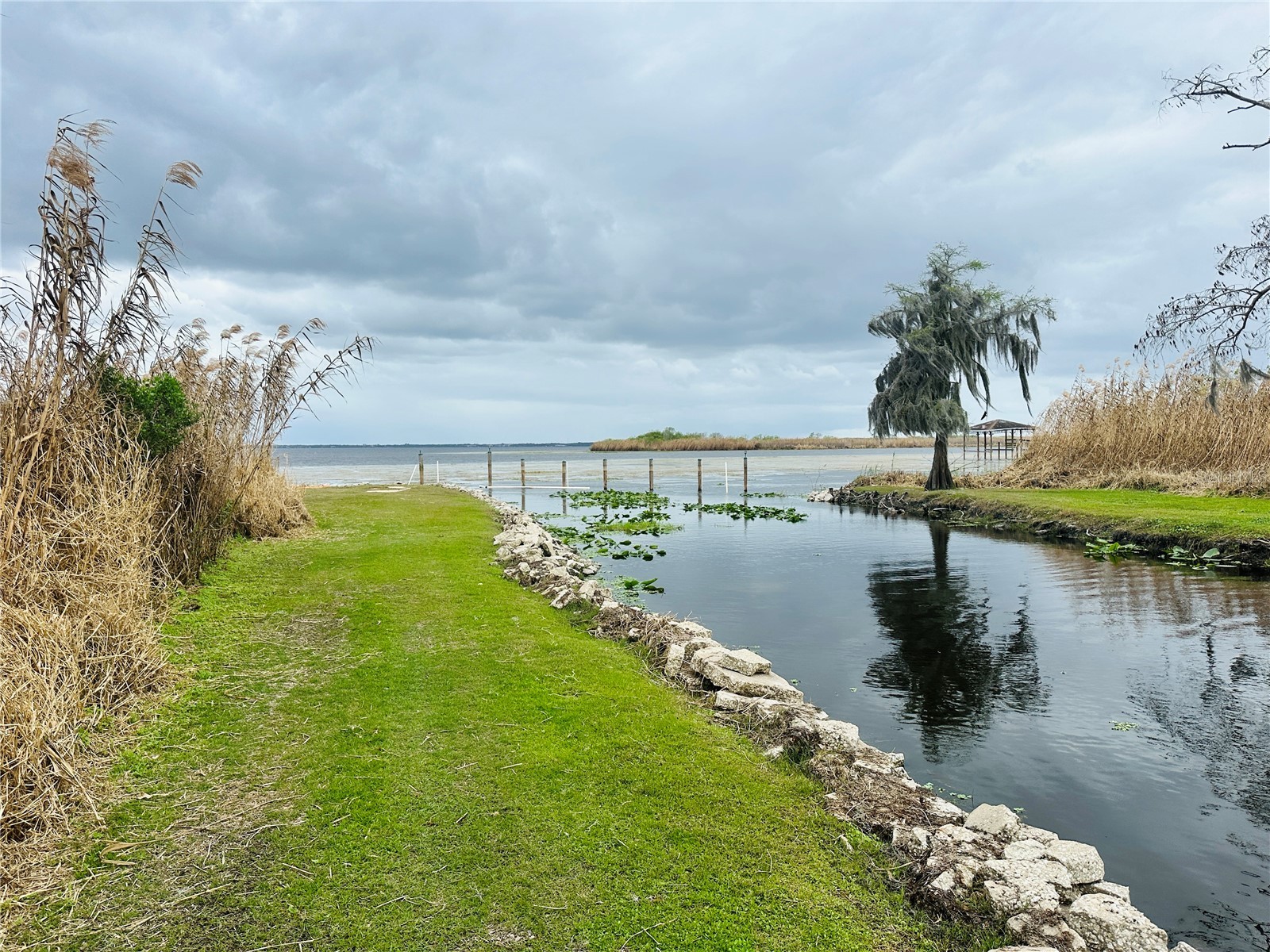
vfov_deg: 56.8
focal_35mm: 24
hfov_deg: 71.6
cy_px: 476
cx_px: 635
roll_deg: +0.1
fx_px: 881
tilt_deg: -1.6
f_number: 1.78
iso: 80
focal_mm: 6.86
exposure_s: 1/2809
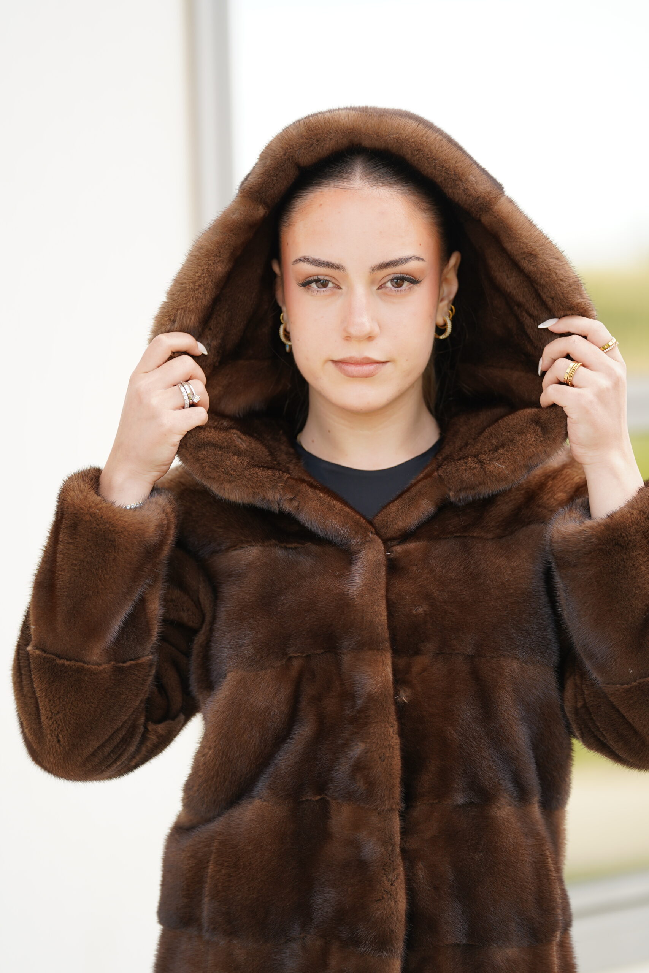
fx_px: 4434
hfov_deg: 8.4
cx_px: 324
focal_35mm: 164
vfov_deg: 12.5
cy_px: 486
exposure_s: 1/250
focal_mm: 164
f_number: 2.8
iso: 160
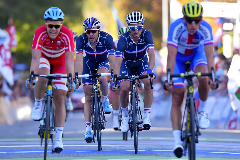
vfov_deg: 3.1
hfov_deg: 4.6
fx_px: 2999
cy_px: 80
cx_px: 120
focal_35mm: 450
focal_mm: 300
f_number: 4.5
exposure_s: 1/1600
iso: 1000
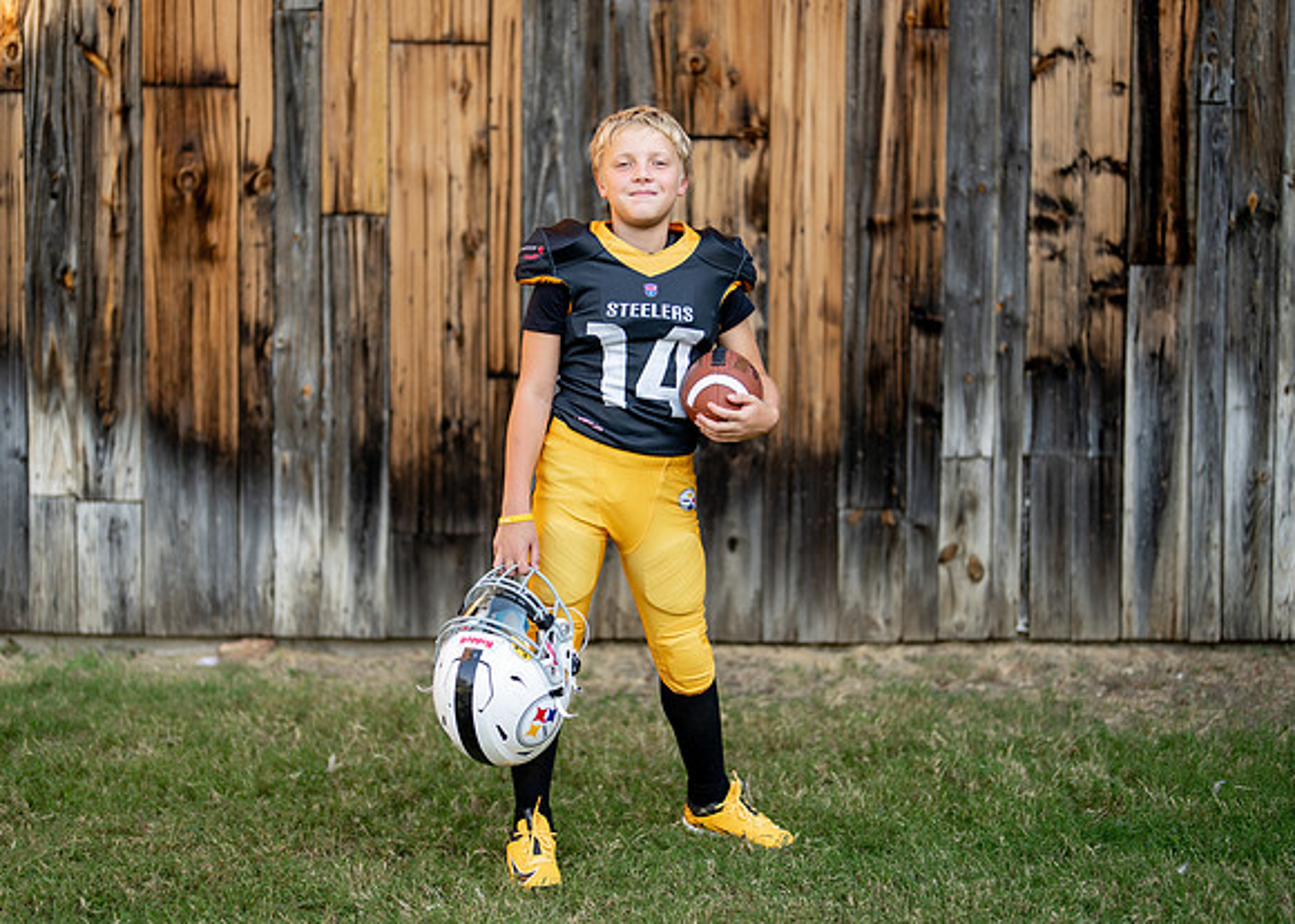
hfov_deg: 34.2
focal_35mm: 57
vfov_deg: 24.8
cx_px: 642
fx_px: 2104
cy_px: 473
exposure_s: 1/2000
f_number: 1.2
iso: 100
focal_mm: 50
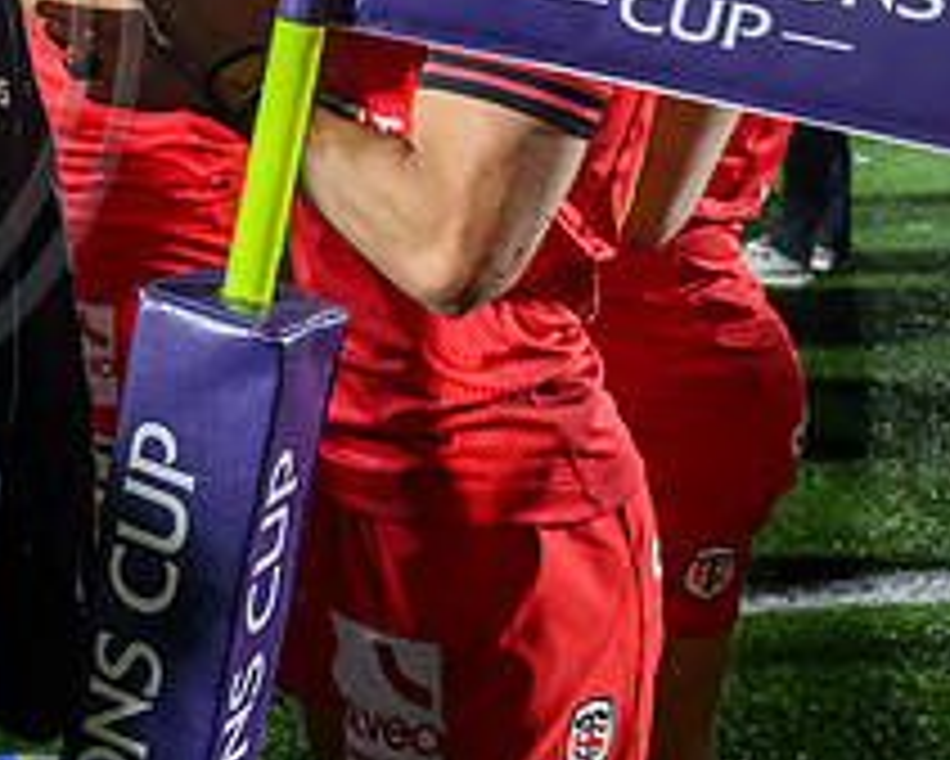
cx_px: -320
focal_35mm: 67
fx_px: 1885
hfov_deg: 24.3
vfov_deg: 22.0
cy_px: -2
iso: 5000
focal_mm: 26
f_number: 4.5
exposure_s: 1/640
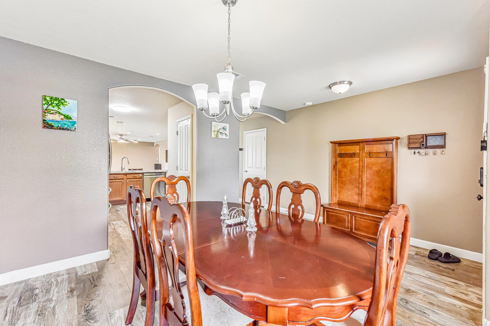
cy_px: 163
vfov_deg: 77.3
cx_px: 245
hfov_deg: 100.4
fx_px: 204
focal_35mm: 15
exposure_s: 1/15
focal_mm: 15
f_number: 8
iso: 1250
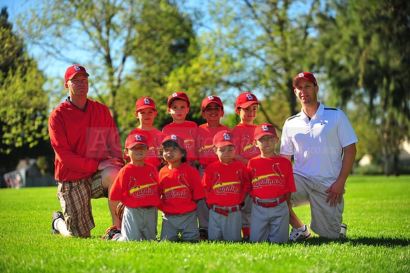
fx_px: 1275
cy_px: 136
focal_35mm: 112
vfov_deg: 12.2
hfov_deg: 18.3
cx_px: 205
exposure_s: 1/2000
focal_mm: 112
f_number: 3.5
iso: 200
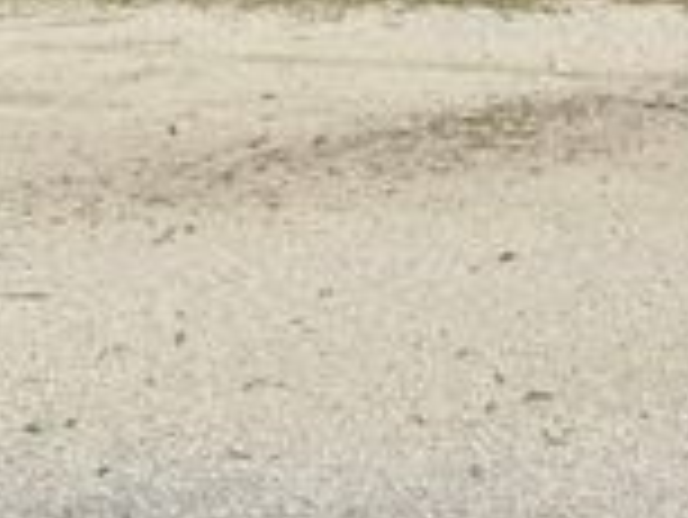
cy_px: -250
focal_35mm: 85
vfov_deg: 16.0
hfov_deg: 22.8
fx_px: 1691
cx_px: 508
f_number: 1.6
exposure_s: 1/4854
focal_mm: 5.96
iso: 50
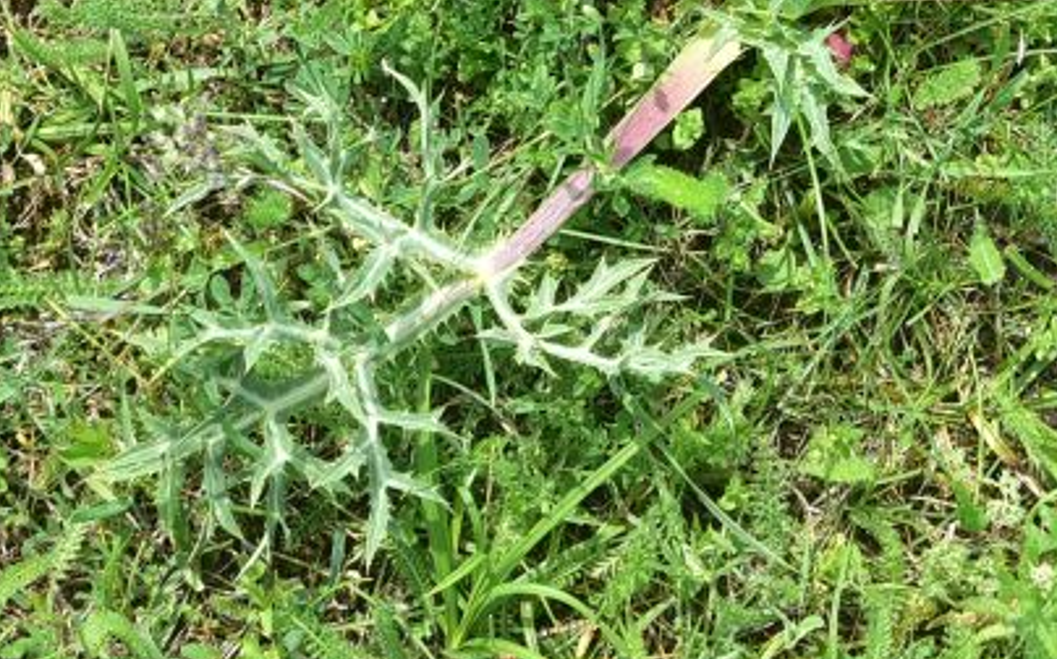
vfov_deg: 7.9
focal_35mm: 164
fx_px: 4722
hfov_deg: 12.7
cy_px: -177
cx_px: 793
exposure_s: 1/125
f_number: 9
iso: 160
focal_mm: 50
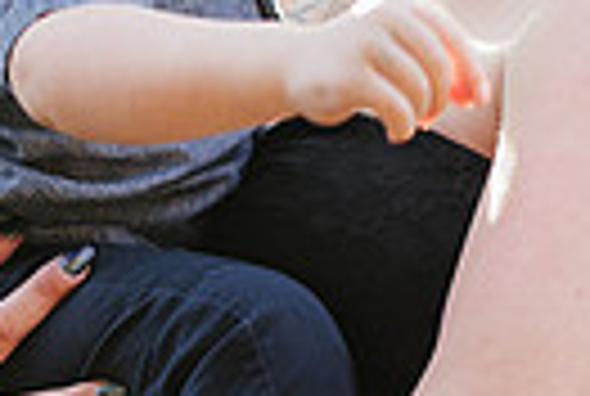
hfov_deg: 9.2
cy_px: 583
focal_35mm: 221
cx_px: -113
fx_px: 3630
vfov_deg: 6.2
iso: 100
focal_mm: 50
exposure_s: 1/200
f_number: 2.8
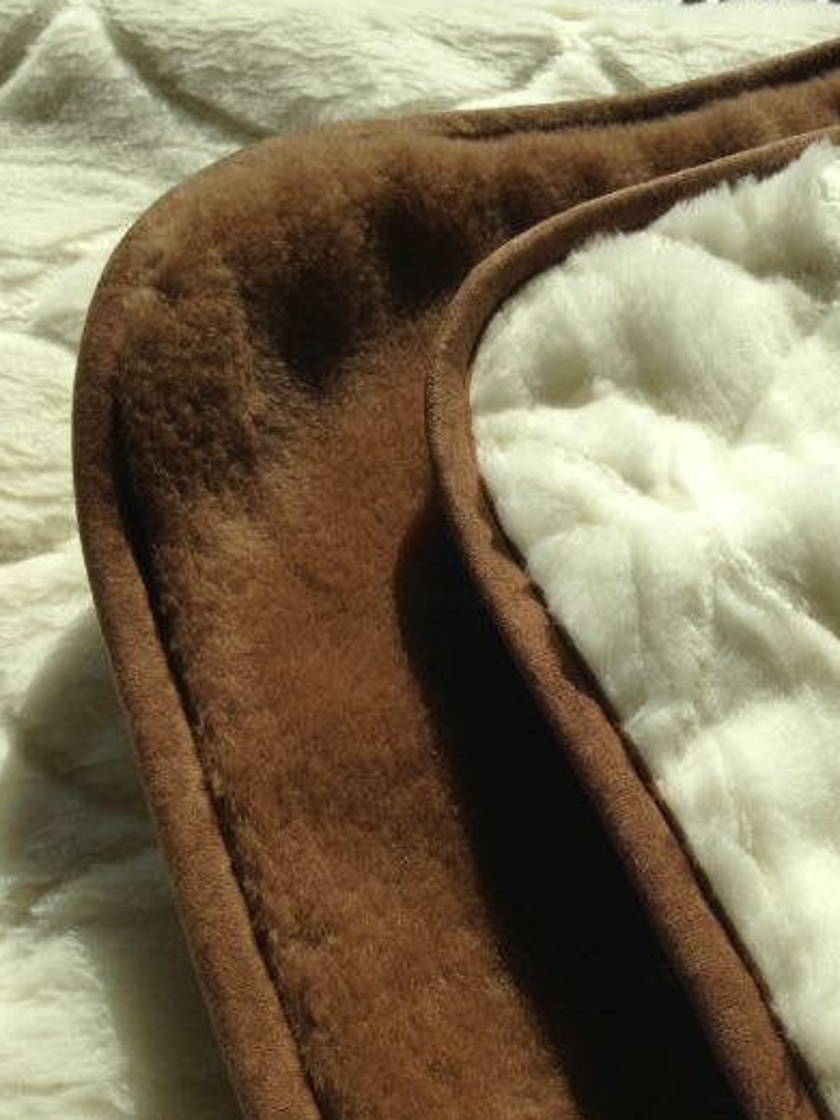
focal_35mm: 45
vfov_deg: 42.1
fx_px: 1456
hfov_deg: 31.2
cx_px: 690
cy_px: 549
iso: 50
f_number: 2.4
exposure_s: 1/2710
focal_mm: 4.13
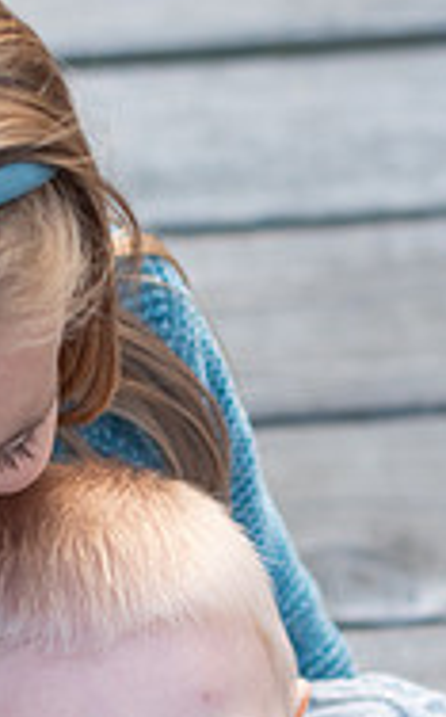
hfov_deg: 7.3
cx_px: 229
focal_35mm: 180
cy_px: 696
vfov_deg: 11.5
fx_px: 3511
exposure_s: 1/800
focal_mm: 50
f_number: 2.5
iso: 100
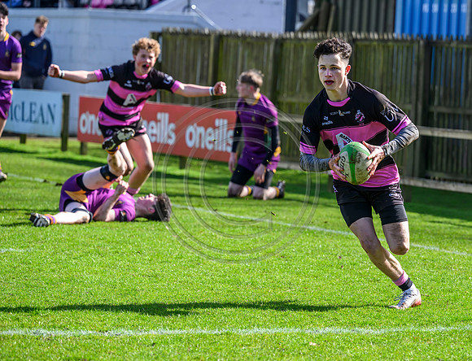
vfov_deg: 8.4
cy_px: 186
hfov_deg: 10.9
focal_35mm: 179
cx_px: 353
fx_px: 2462
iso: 640
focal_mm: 125
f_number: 3.5
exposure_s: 1/2000
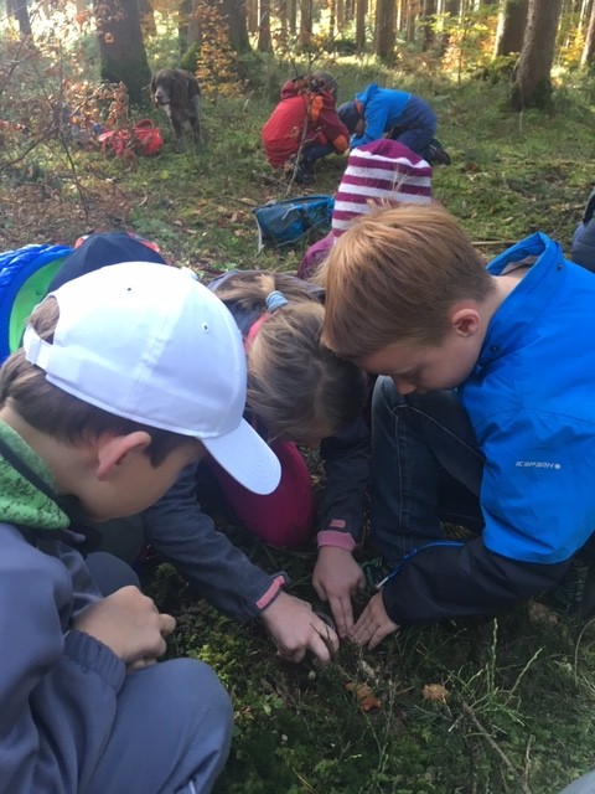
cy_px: 397
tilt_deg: -26.6
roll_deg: -0.3
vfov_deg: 61.7
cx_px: 298
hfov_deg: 48.2
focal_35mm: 29
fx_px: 665
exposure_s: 1/33
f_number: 2.2
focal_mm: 4.15
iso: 50
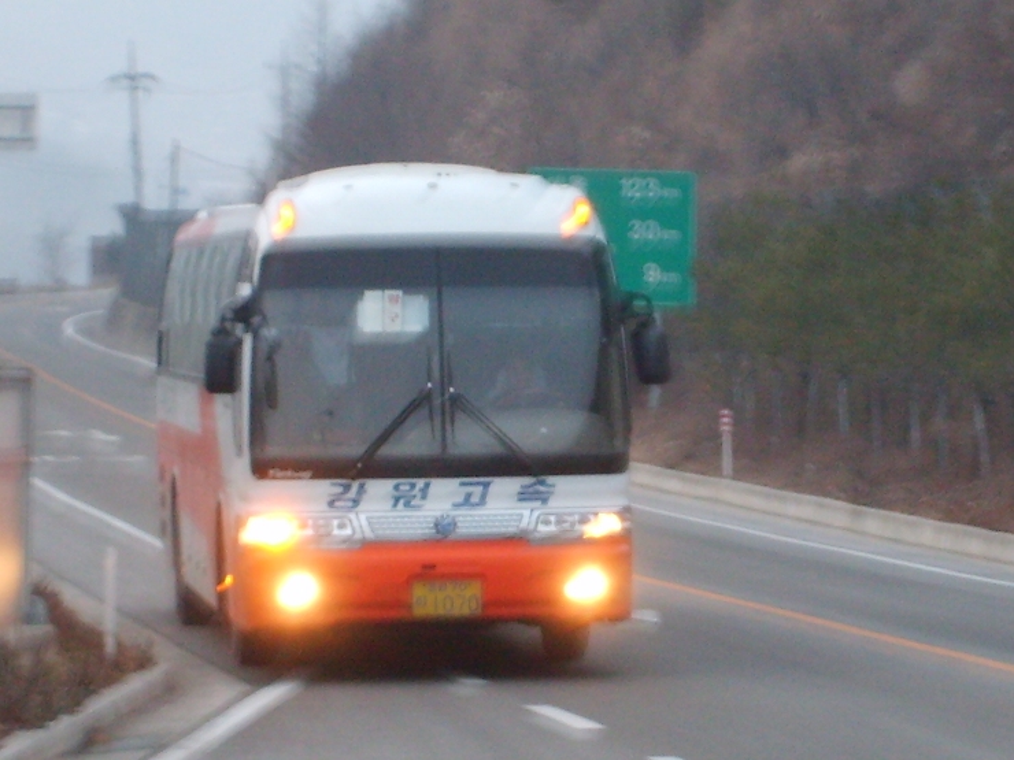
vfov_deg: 14.1
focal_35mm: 105
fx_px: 3076
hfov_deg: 18.7
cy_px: 380
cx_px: 507
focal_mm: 17.4
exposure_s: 1/10
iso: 140
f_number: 4.9
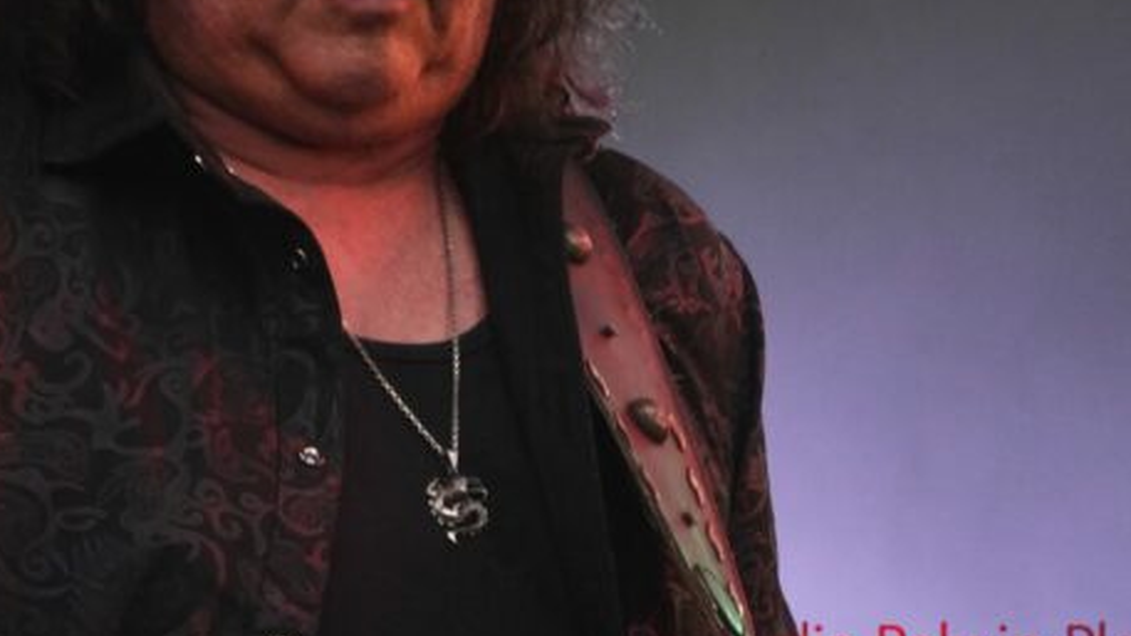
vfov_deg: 1.8
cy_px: 294
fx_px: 19792
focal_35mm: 660
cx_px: 401
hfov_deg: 3.3
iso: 2500
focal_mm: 250
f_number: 6.3
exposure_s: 1/400
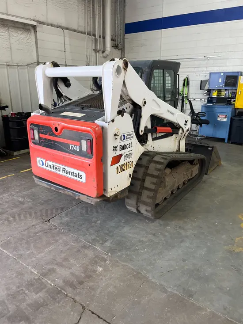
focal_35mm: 26
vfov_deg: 67.3
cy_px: 162
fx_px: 243
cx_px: 122
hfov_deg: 53.1
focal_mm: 5.1
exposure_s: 1/120
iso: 125
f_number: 1.6
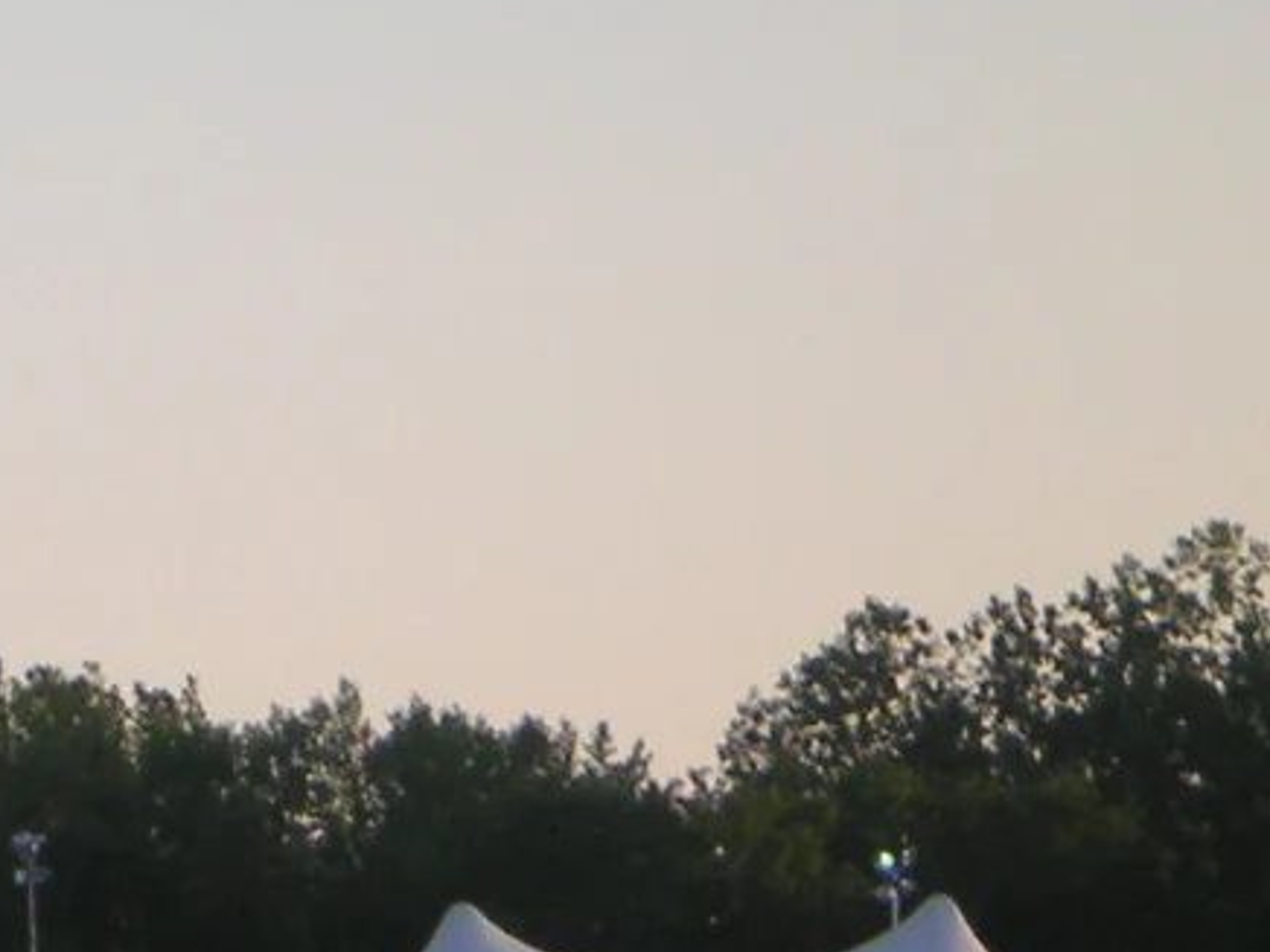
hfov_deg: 4.8
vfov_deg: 3.6
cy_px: 1313
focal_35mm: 407
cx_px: -967
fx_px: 14932
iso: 50
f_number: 3.6
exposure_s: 1/180
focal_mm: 17.1
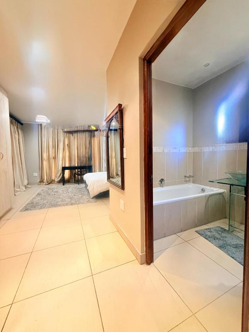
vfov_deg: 102.1
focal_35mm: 14
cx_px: 124
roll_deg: +1.1
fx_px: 134
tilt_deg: -4.1
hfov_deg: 85.7
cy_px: 166
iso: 500
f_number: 2.2
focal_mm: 2.22
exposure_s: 1/50
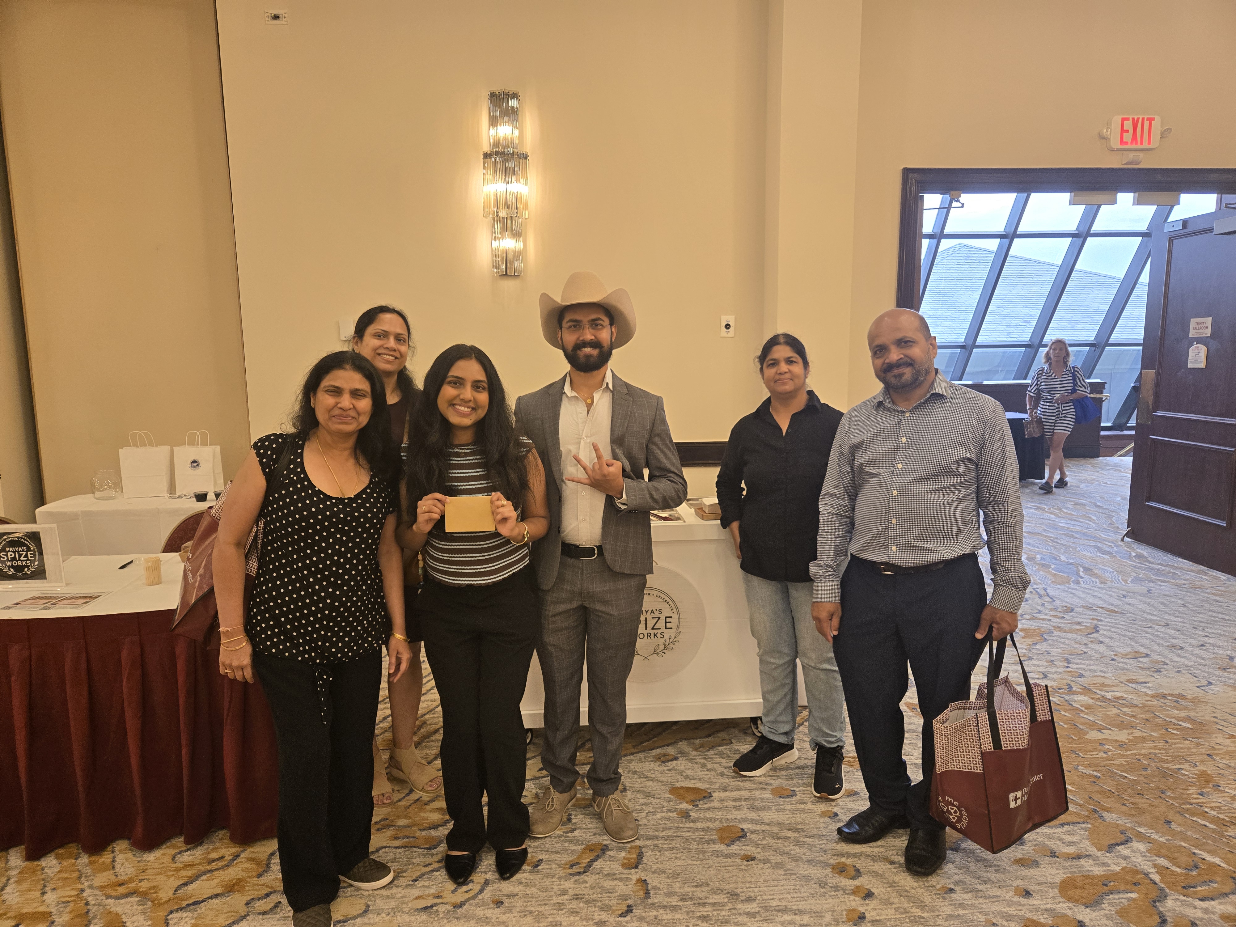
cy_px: 464
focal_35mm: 23
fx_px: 821
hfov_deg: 73.9
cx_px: 618
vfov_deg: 58.9
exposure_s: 1/120
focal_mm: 5.4
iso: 125
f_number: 1.8
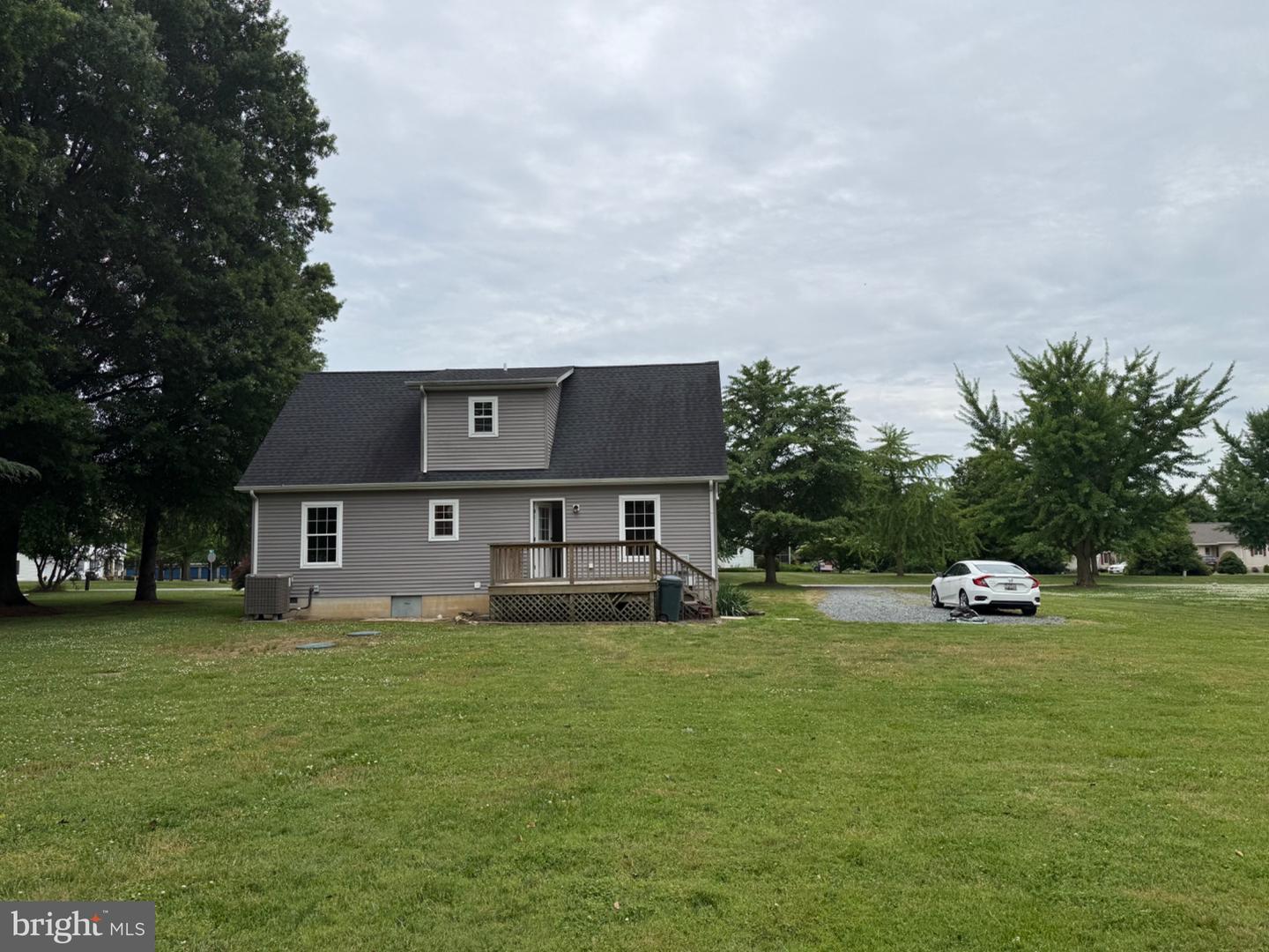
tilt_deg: +5.7
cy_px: 476
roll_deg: +0.6
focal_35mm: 24
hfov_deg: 71.6
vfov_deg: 56.8
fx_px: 880
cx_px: 634
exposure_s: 1/7353
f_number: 1.78
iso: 80
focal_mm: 6.76
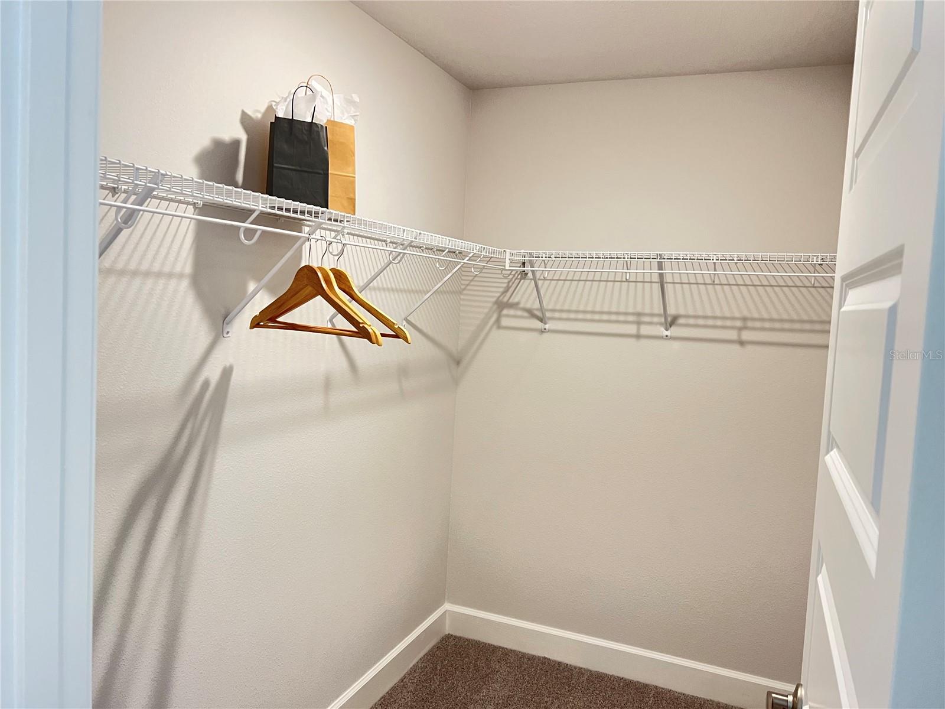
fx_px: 710
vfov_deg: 53.1
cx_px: 472
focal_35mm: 26
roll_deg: -2.7
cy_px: 354
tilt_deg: -4.6
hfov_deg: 67.3
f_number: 1.5
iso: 250
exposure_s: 1/60
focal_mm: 5.7
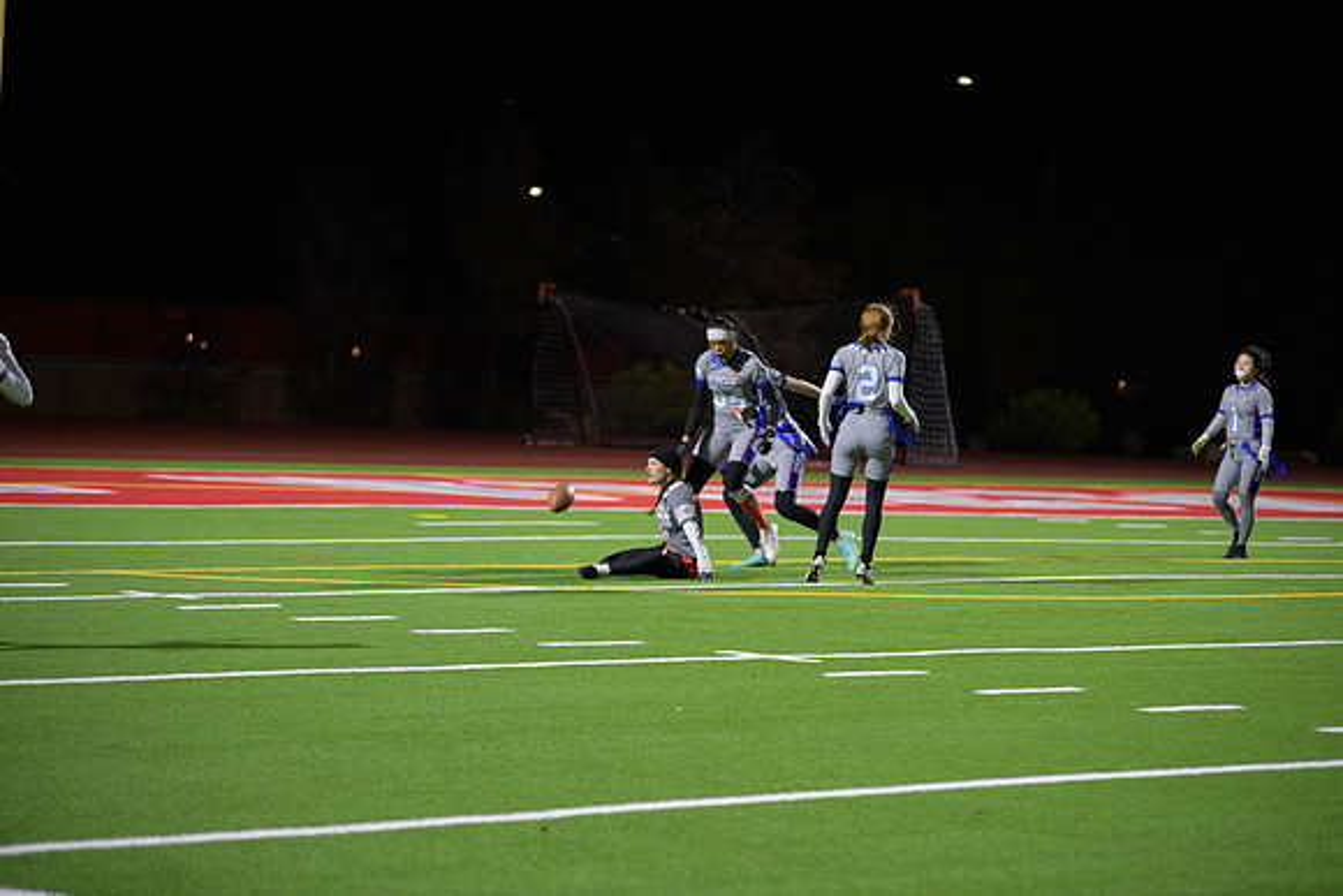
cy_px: 448
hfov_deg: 17.1
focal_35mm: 120
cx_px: 672
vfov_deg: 11.4
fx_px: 4478
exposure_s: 1/200
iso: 1100
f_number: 2.8
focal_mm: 120
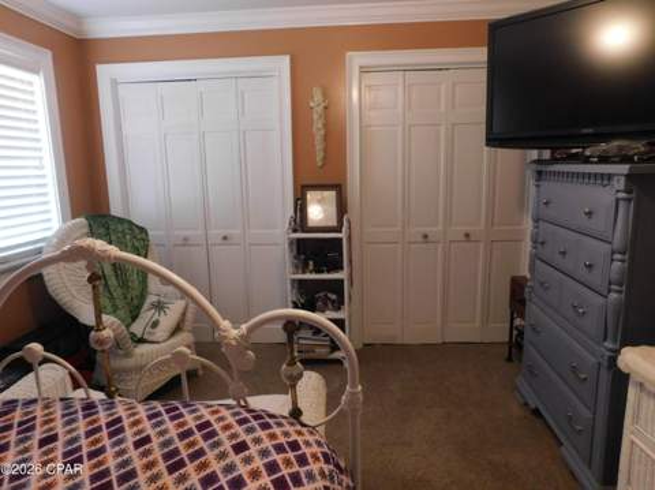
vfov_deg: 58.8
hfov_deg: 74.0
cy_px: 245
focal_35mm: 23
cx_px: 328
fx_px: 435
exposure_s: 1/25
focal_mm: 4
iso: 400
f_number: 3
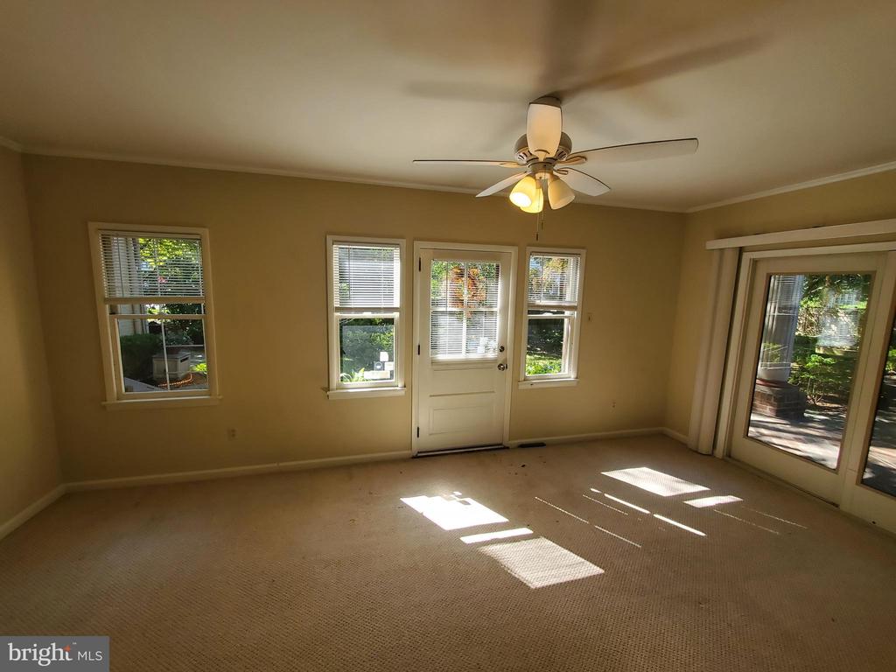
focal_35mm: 13
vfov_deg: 89.9
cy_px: 336
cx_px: 448
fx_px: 336
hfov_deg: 106.2
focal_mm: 1.8
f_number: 2.2
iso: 80
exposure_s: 1/120
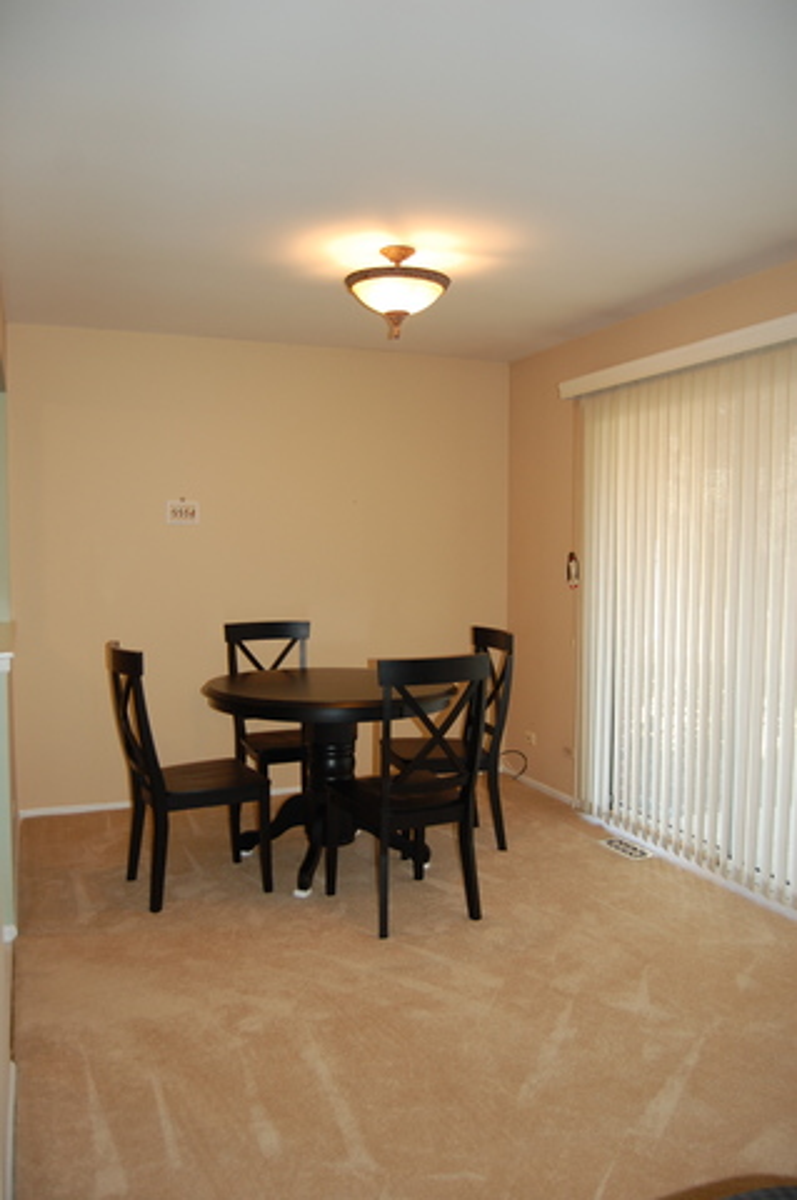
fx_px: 899
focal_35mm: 27
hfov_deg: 47.8
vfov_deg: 67.4
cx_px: 398
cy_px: 600
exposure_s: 1/60
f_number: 3.5
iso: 400
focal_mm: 18
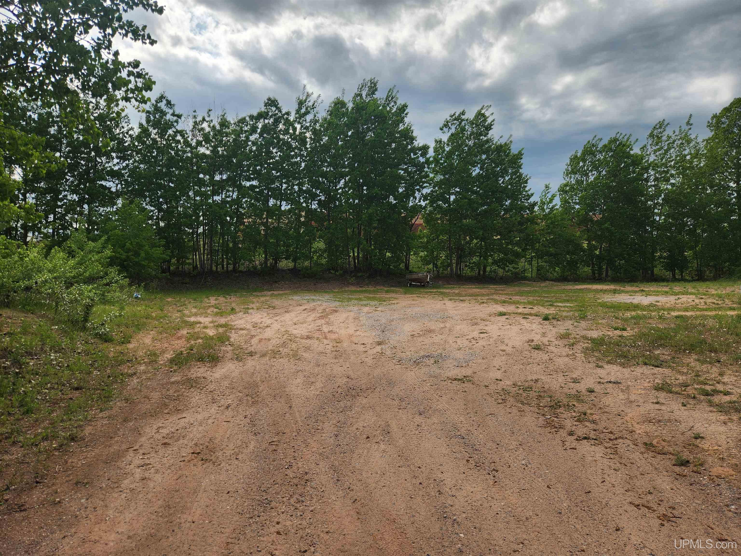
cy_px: 278
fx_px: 492
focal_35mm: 23
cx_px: 370
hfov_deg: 73.9
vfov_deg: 58.9
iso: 20
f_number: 1.8
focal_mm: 5.4
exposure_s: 1/1718
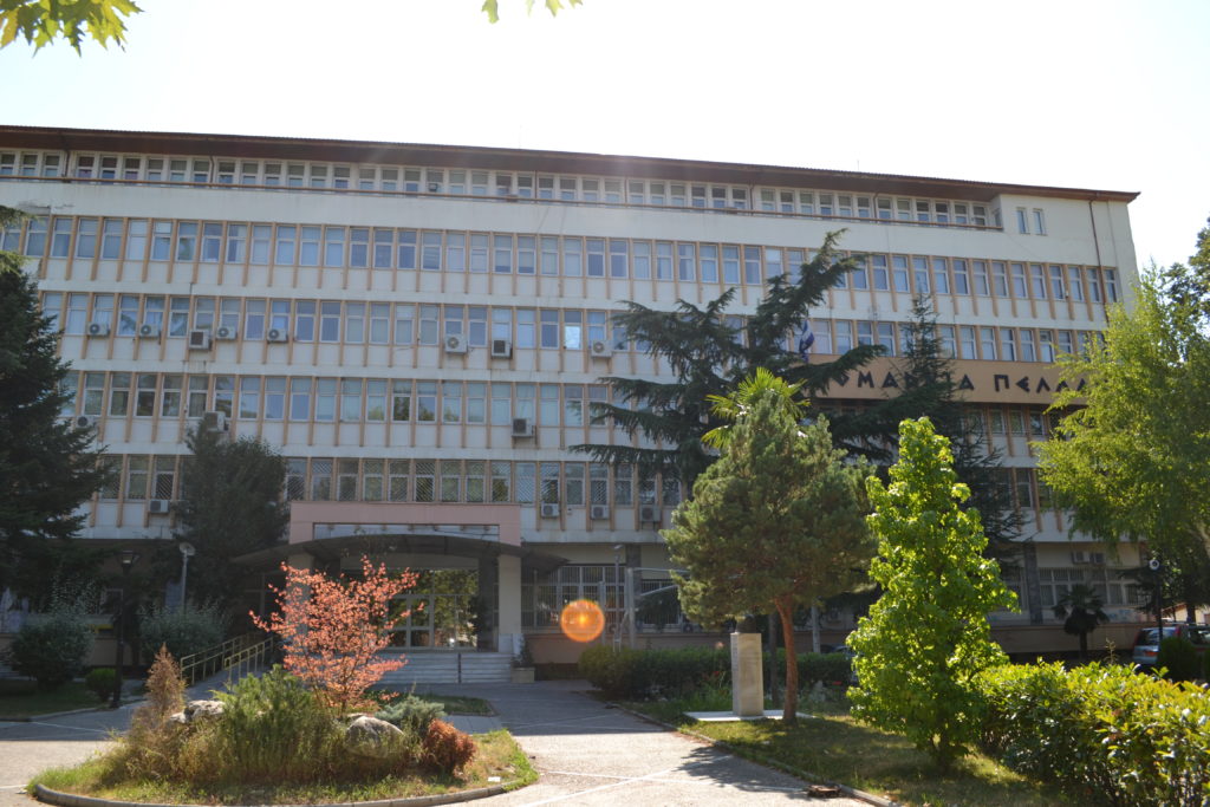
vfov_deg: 47.9
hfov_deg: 67.4
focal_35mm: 27
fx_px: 908
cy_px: 404
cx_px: 605
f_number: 6.3
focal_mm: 18
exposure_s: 1/200
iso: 100
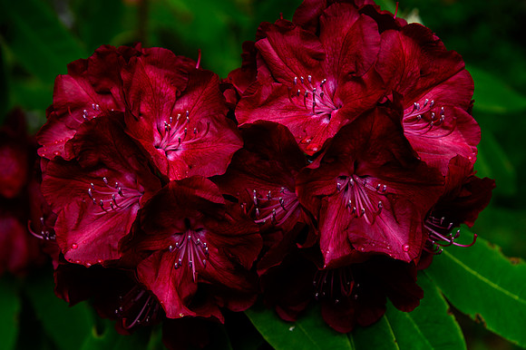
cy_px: 175
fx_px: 1241
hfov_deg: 23.9
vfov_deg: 16.1
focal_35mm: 85
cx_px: 263
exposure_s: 1/125
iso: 200
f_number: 8
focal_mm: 85
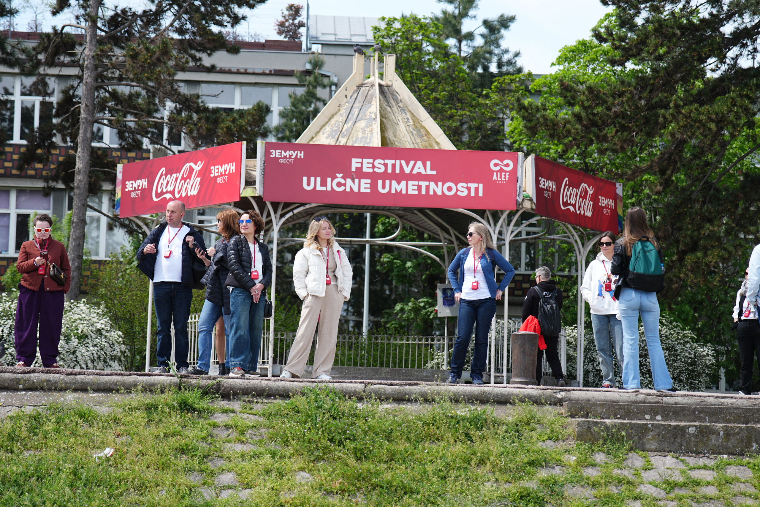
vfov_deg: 13.0
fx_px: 2217
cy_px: 254
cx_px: 380
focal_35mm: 105
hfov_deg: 19.5
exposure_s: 1/1250
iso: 160
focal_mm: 70
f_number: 2.8
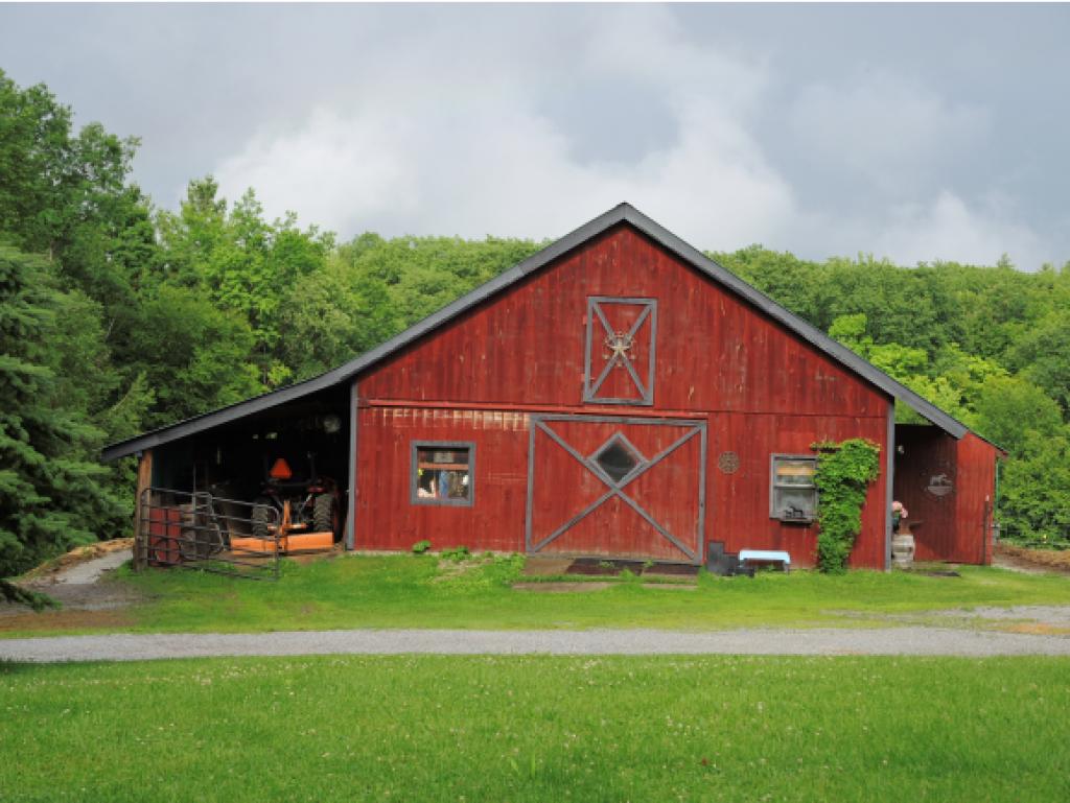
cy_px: 402
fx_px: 2288
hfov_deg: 26.3
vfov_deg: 19.9
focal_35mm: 74
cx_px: 535
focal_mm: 15.9
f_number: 3.2
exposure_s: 1/500
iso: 80
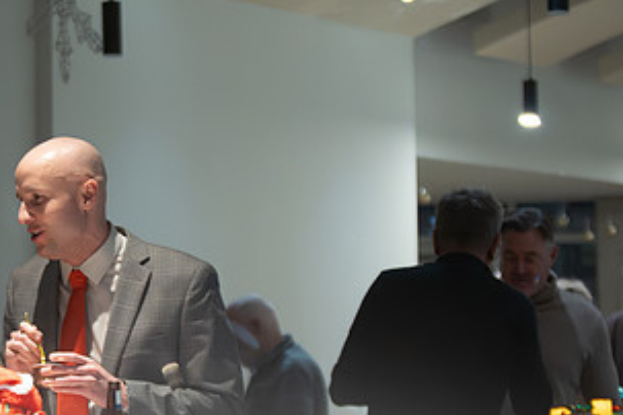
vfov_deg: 9.8
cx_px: 77
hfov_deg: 14.5
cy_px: 267
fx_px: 2423
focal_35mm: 140
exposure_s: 1/125
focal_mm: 70
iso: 3200
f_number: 2.8
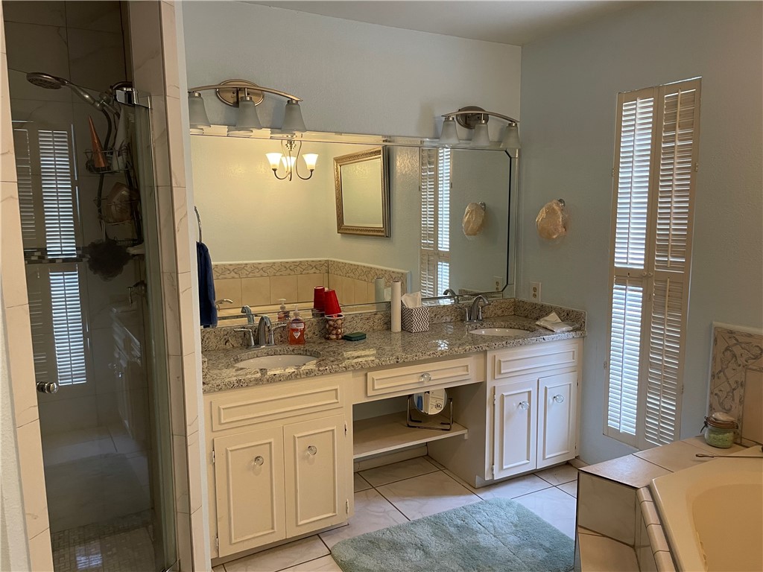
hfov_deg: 67.3
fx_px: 573
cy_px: 286
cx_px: 382
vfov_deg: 53.1
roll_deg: -0.1
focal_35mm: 26
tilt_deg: -8.2
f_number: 1.6
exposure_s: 1/60
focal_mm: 4.2
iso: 200
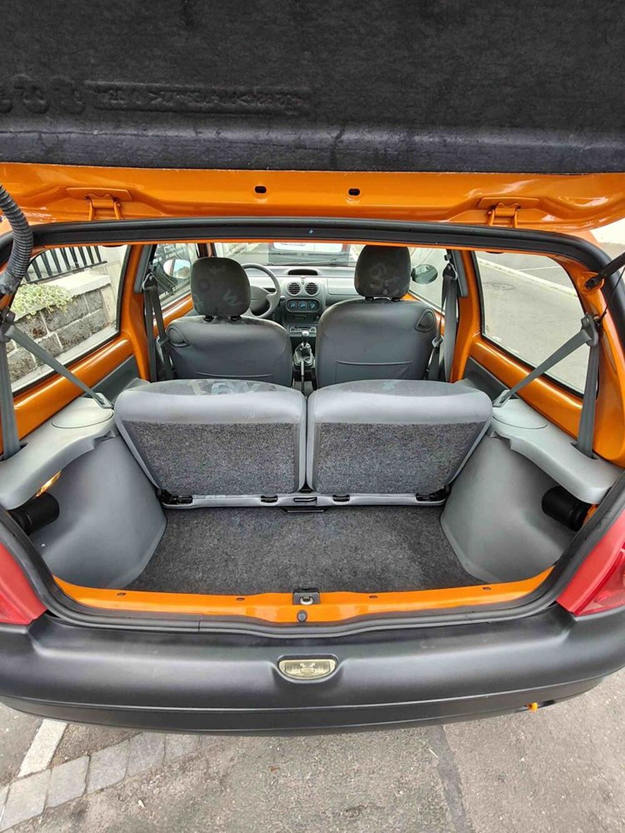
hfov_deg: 81.8
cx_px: 312
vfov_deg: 98.2
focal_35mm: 15
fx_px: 361
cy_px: 416
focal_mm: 1.67
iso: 320
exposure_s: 1/78.1
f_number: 2.2
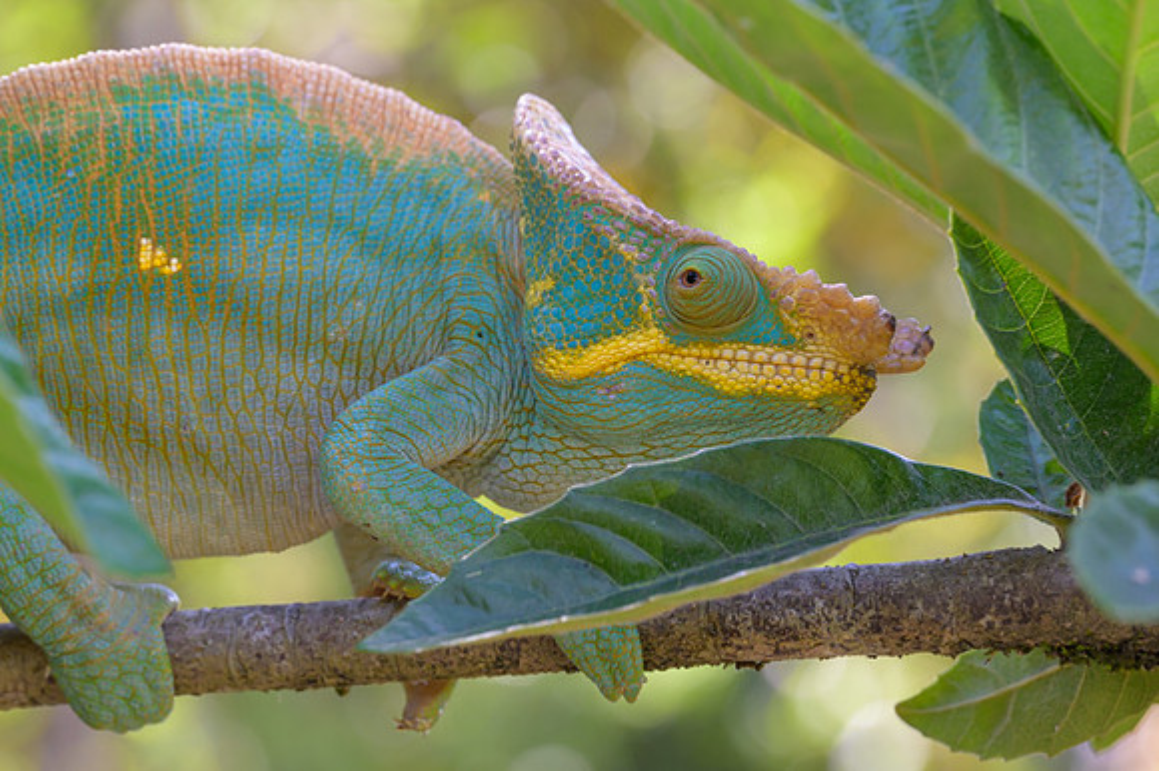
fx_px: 3916
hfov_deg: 16.8
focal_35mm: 122
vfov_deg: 11.2
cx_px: 616
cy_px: 341
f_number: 7.1
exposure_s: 1/160
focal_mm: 105
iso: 500
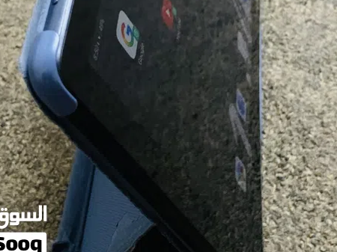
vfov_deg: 38.4
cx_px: 160
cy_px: 97
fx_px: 360
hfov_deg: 50.1
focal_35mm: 37
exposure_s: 1/25
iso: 800
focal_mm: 4.25
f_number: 1.8
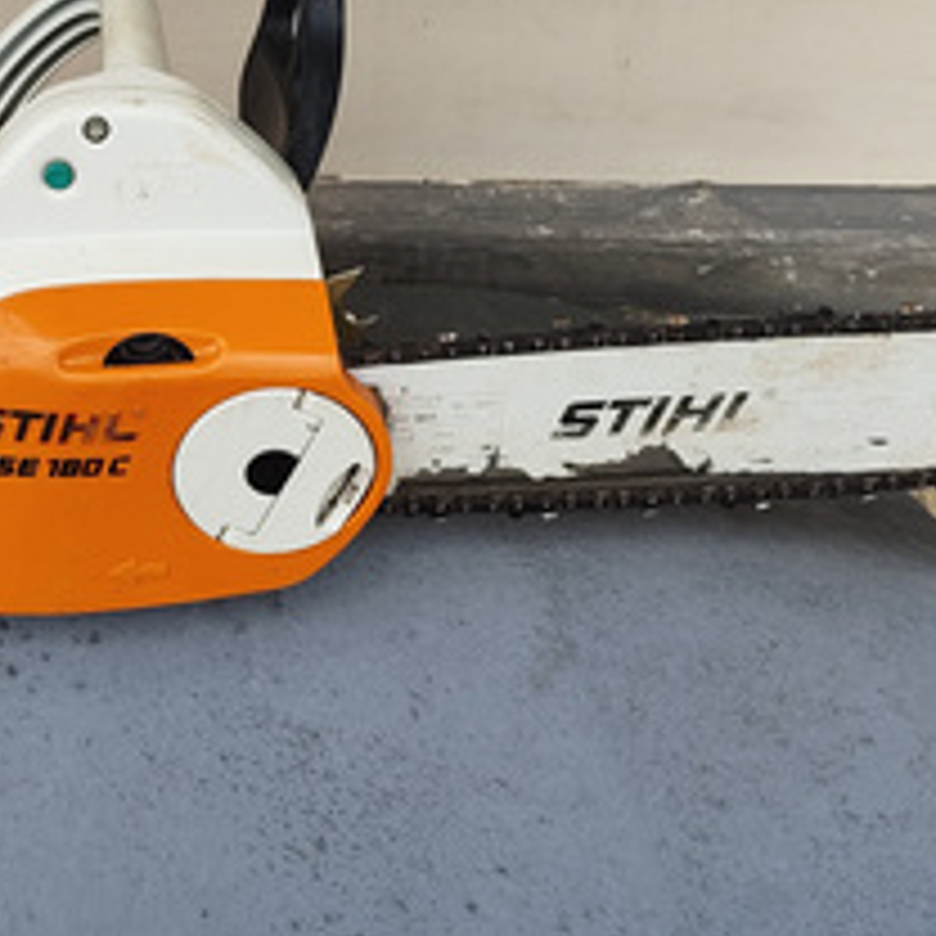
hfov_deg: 32.2
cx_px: 142
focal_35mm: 51
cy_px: 306
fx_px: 1560
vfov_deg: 33.1
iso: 50
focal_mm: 5.56
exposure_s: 1/128
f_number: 1.88
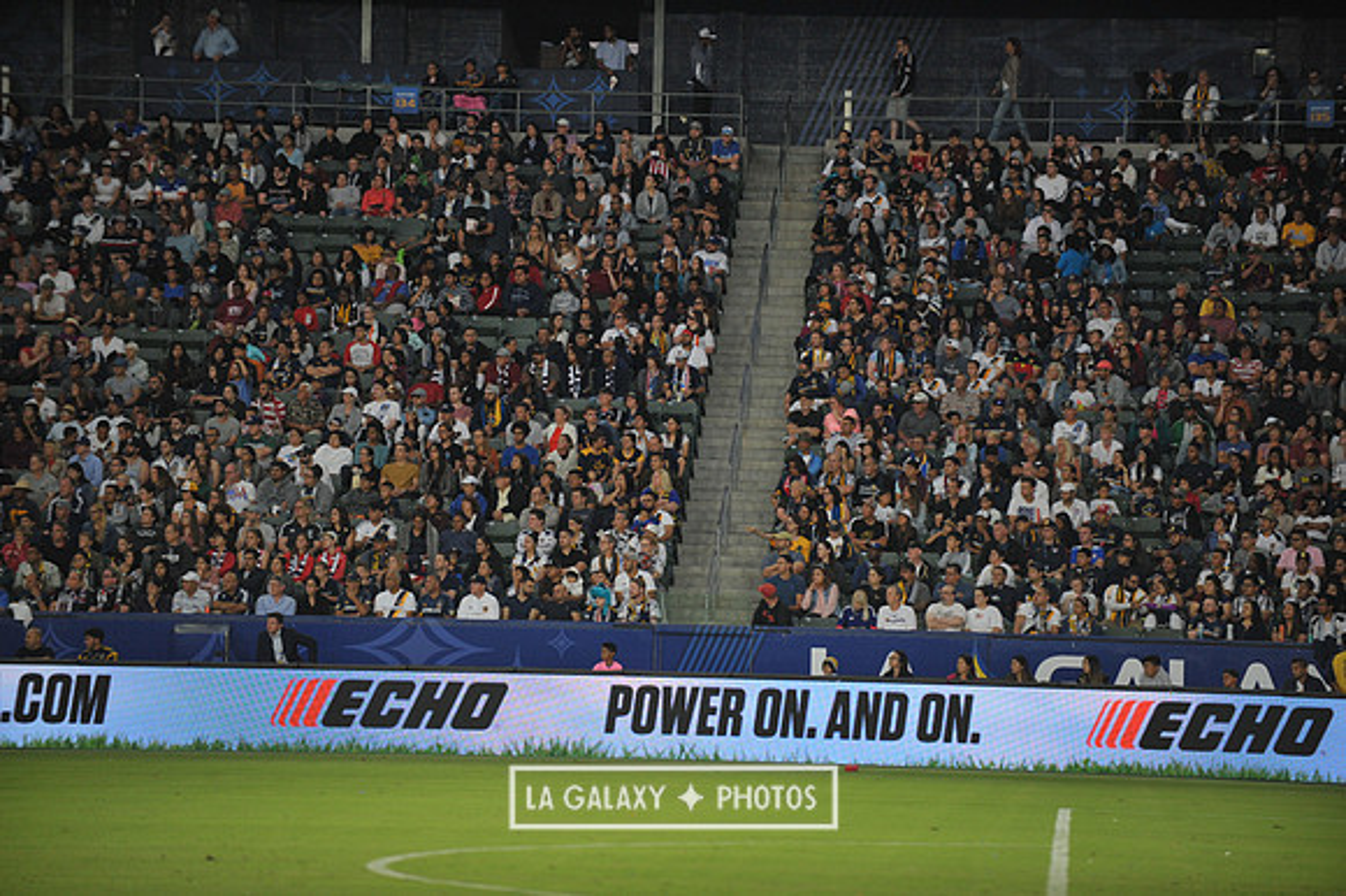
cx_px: 673
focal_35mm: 190
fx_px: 7100
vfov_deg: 7.2
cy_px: 448
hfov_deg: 10.8
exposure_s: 1/1000
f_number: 2.8
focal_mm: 190
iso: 1250
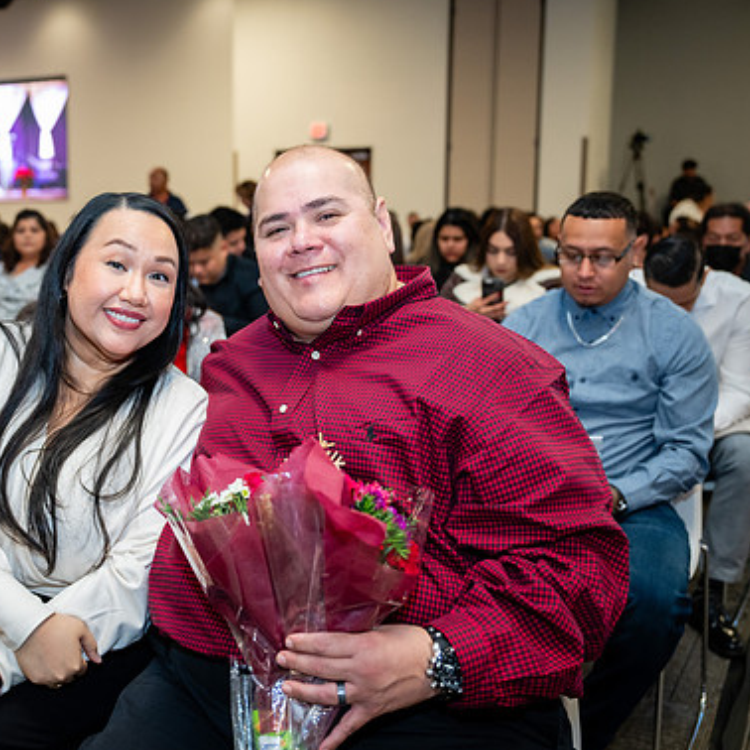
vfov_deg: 39.2
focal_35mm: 43
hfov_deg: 38.7
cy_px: 370
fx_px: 1054
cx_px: 244
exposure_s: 1/160
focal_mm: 33
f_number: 2.8
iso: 1600
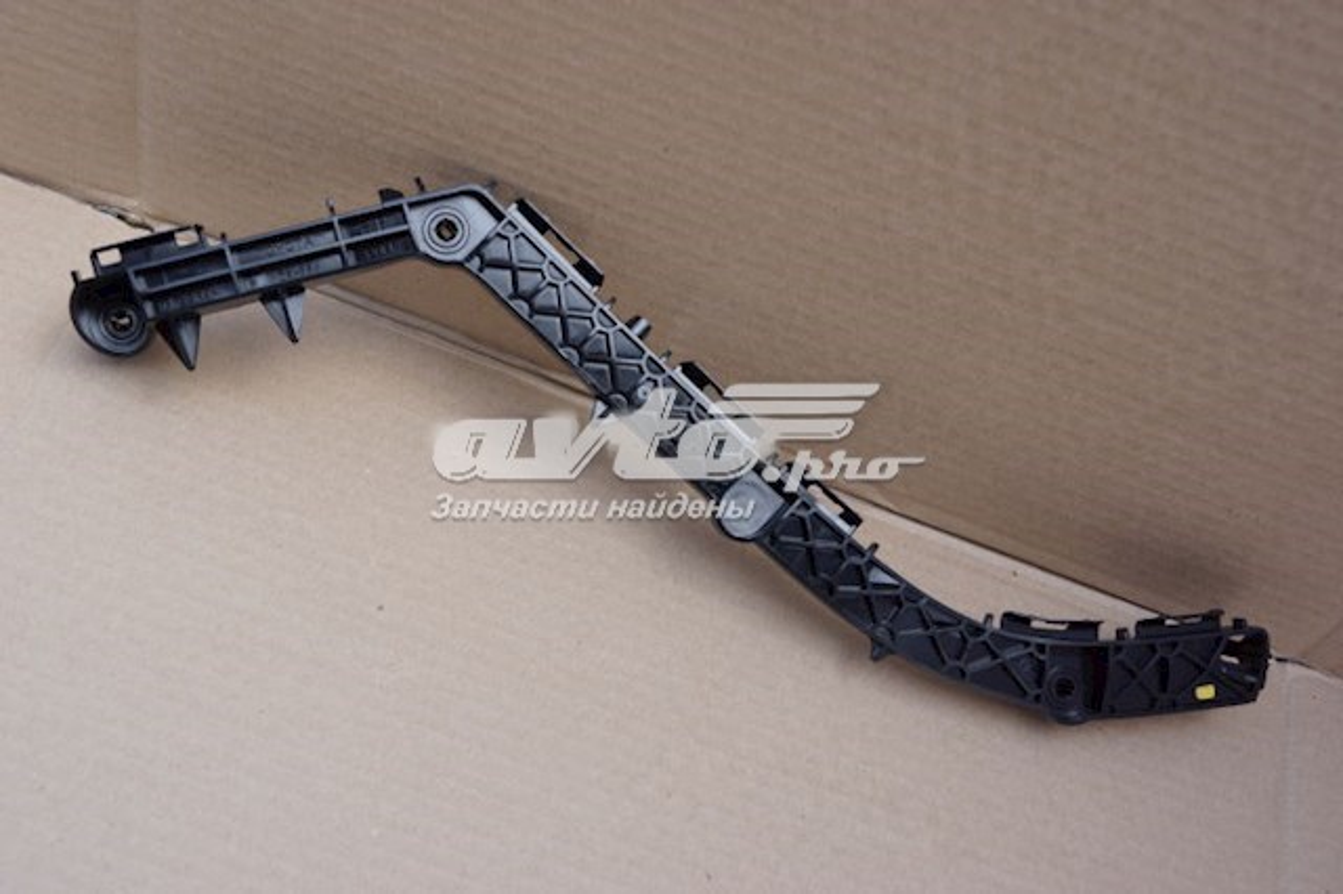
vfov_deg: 34.2
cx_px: 672
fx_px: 1454
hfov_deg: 49.6
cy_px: 447
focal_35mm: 39
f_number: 6.3
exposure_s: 1/125
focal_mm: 26
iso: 100
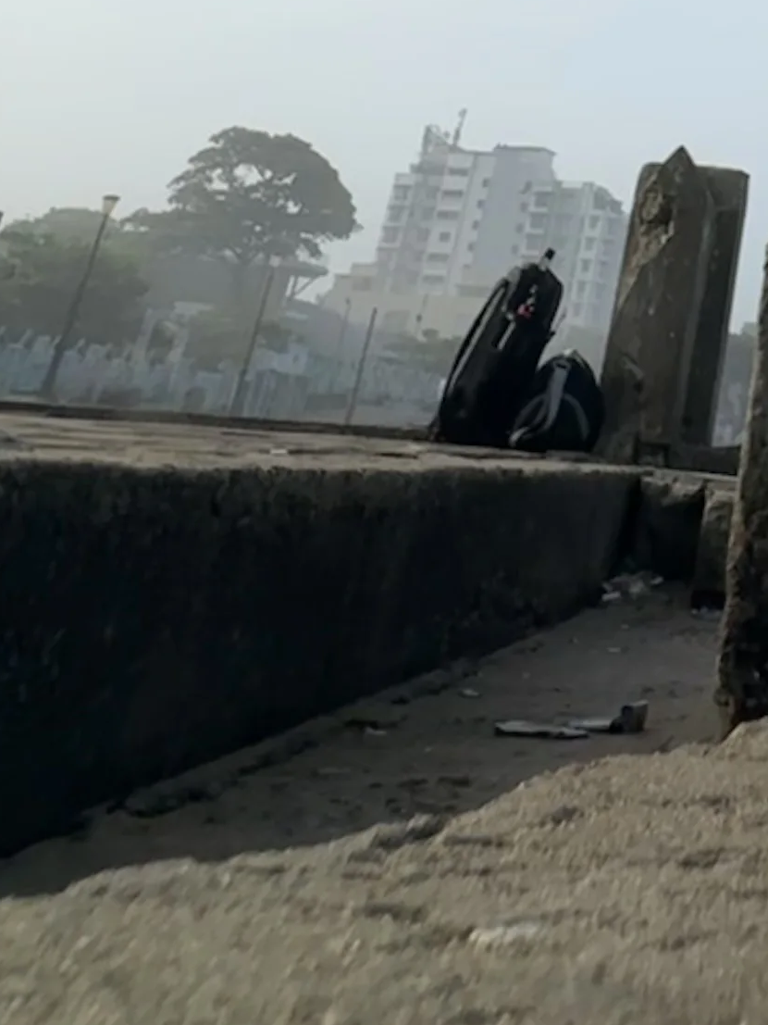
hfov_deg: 24.1
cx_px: 1060
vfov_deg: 24.3
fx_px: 1509
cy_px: -673
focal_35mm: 51
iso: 50
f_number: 2.2
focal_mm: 2.22
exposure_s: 1/2208
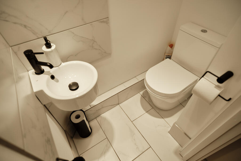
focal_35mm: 20
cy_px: 80
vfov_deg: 61.9
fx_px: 134
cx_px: 120
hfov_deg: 84.0
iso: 64
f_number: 1.4
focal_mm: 13
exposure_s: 1/125
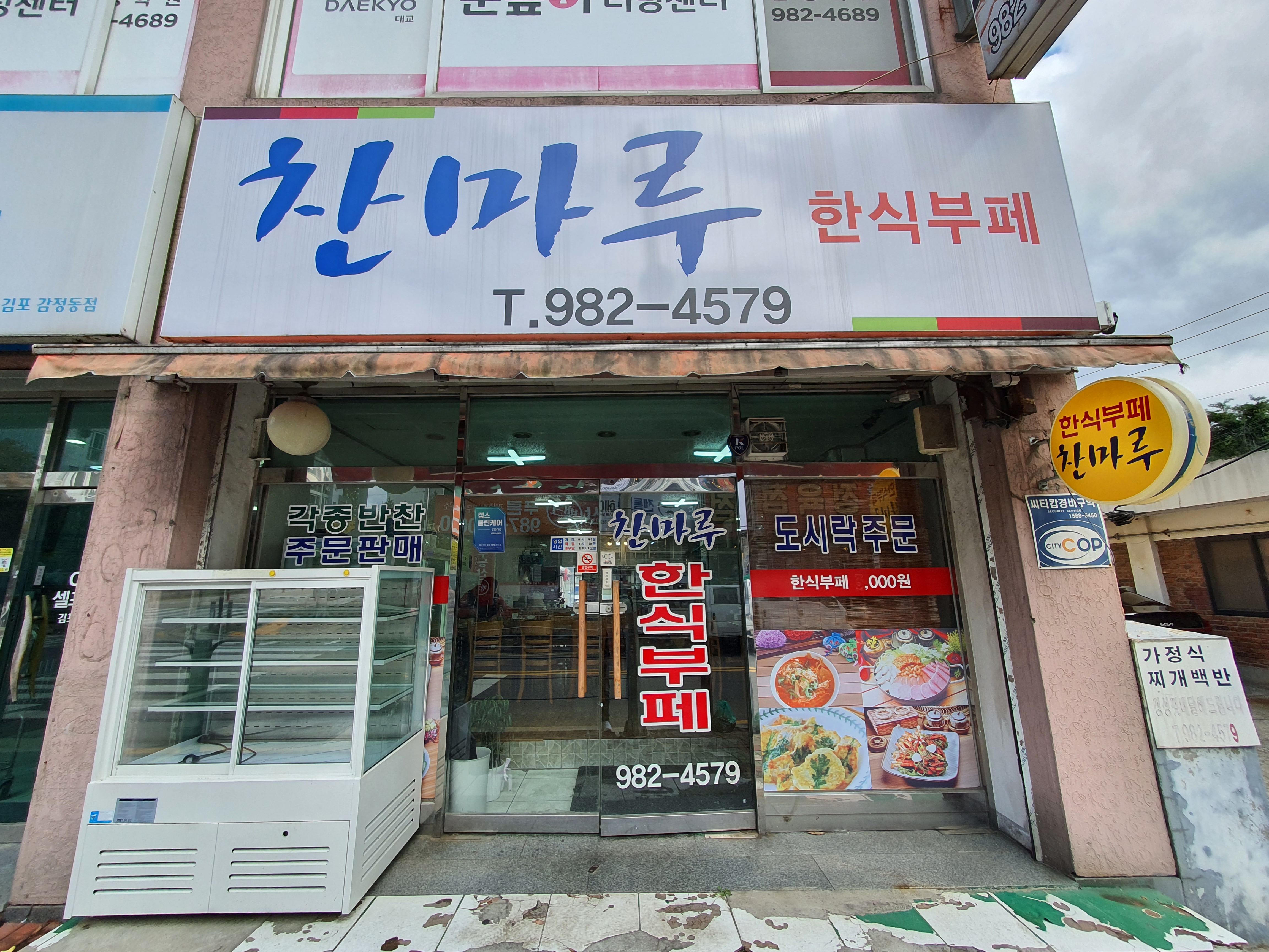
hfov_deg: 106.2
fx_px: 477
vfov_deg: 89.9
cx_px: 634
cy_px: 476
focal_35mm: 13
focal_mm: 1.8
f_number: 2.2
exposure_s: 1/289
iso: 50
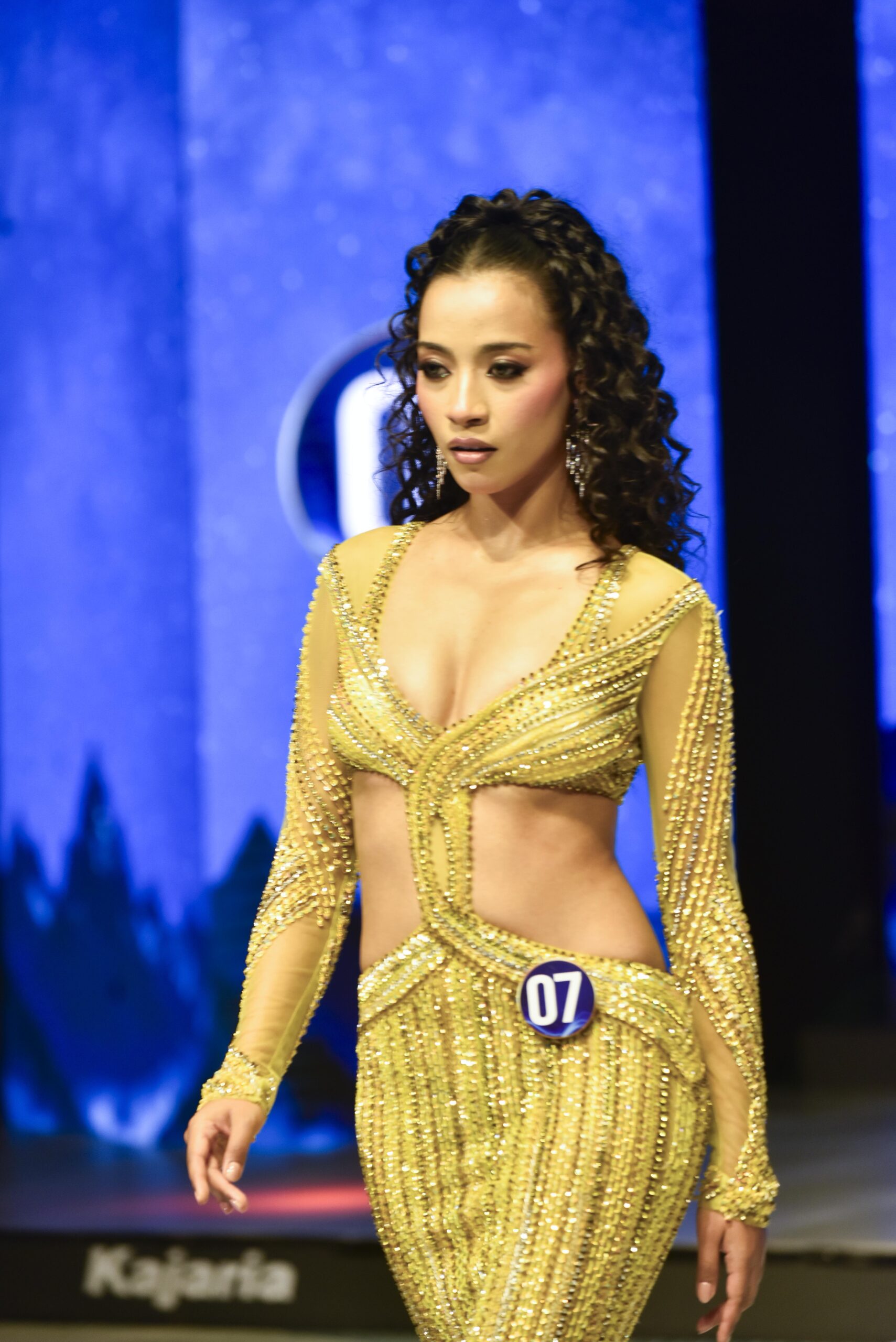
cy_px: 671
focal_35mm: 165
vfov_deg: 12.4
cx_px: 448
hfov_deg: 8.3
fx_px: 6154
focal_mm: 165
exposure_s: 1/160
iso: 1000
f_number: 4.5
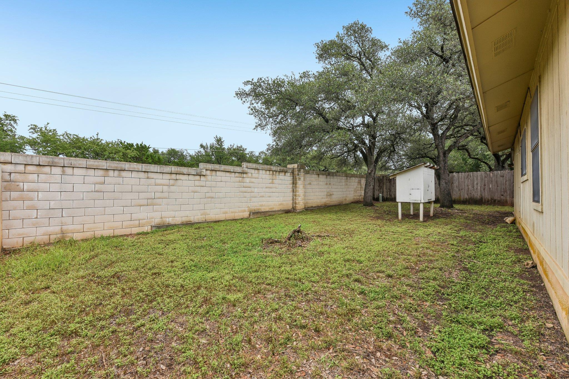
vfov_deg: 77.3
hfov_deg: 100.4
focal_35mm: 15
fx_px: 237
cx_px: 284
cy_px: 190
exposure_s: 1/320
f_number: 8
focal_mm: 15
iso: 100
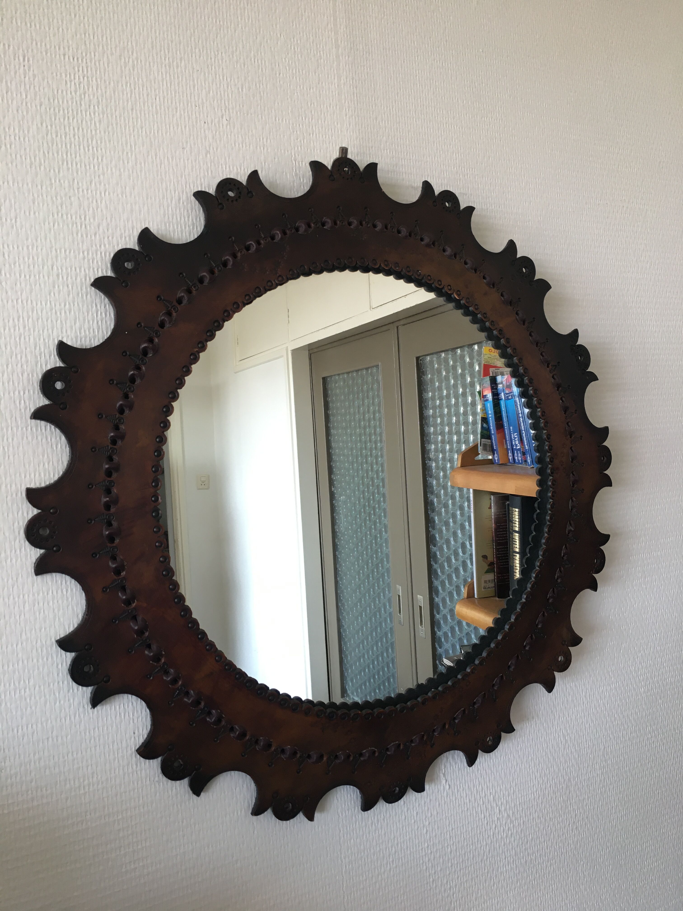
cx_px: 342
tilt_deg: -0.3
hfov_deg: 48.2
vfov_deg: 61.7
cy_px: 456
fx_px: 763
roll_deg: +3.5
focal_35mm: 29
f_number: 2.2
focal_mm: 4.15
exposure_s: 1/33
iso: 25
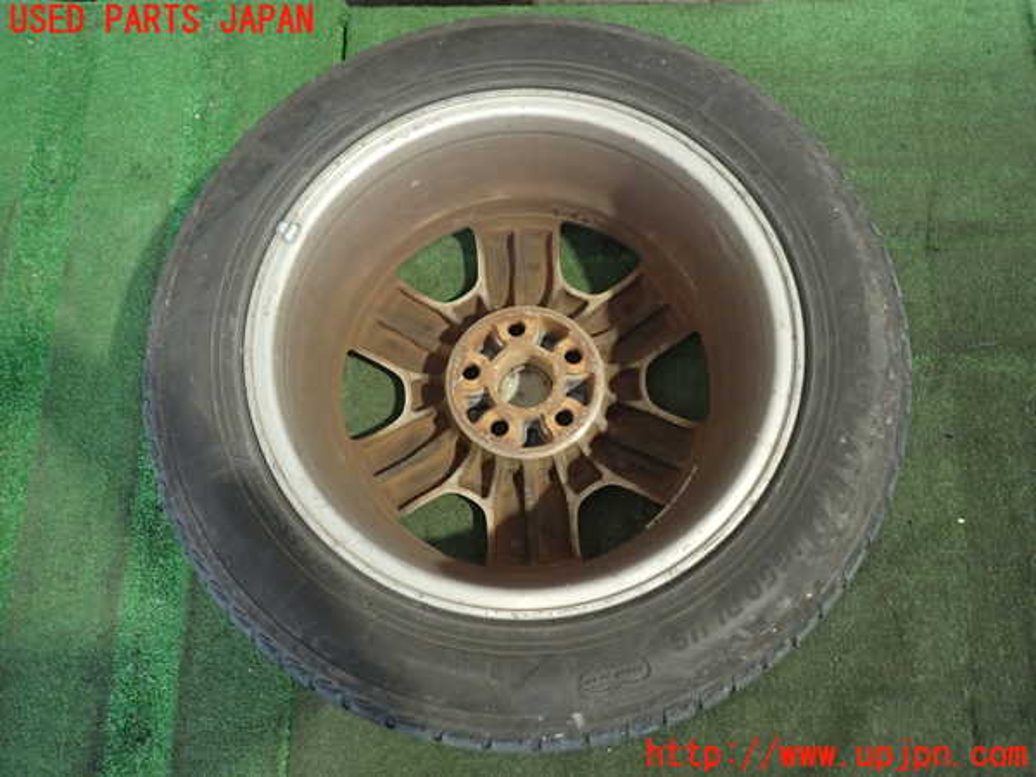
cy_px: 388
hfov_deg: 69.4
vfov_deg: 54.9
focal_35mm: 25
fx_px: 748
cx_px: 518
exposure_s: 1/30
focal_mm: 4.5
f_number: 2
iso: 640
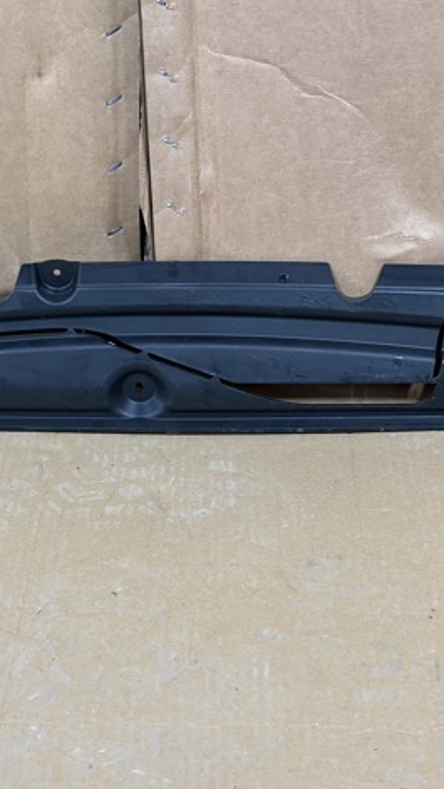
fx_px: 1486
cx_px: 144
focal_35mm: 71
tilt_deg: -29.5
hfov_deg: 17.0
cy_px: 393
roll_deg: +2.1
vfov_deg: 29.7
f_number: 1.78
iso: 200
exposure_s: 1/50
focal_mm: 6.86
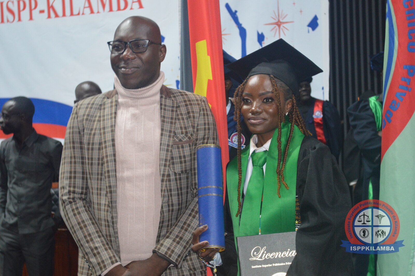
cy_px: 138
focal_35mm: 69
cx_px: 208
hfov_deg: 29.3
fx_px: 795
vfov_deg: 19.7
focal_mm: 46
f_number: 5.3
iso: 2000
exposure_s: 1/60
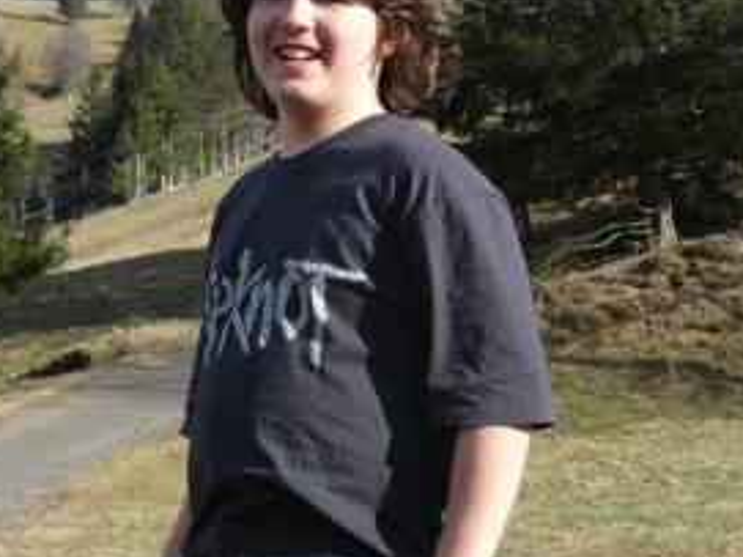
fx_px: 1995
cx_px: 354
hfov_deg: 21.1
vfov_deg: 15.8
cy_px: 170
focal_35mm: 93
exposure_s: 1/400
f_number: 4.2
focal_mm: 11.3
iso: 80
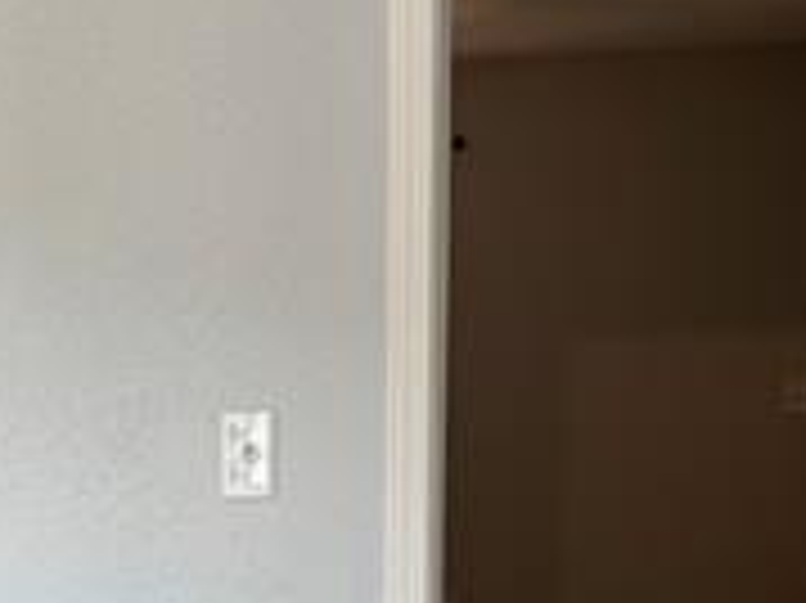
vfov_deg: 15.2
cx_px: 45
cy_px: 747
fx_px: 2164
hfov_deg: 20.6
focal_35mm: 93
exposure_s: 1/120
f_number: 1.6
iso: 50
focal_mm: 5.96
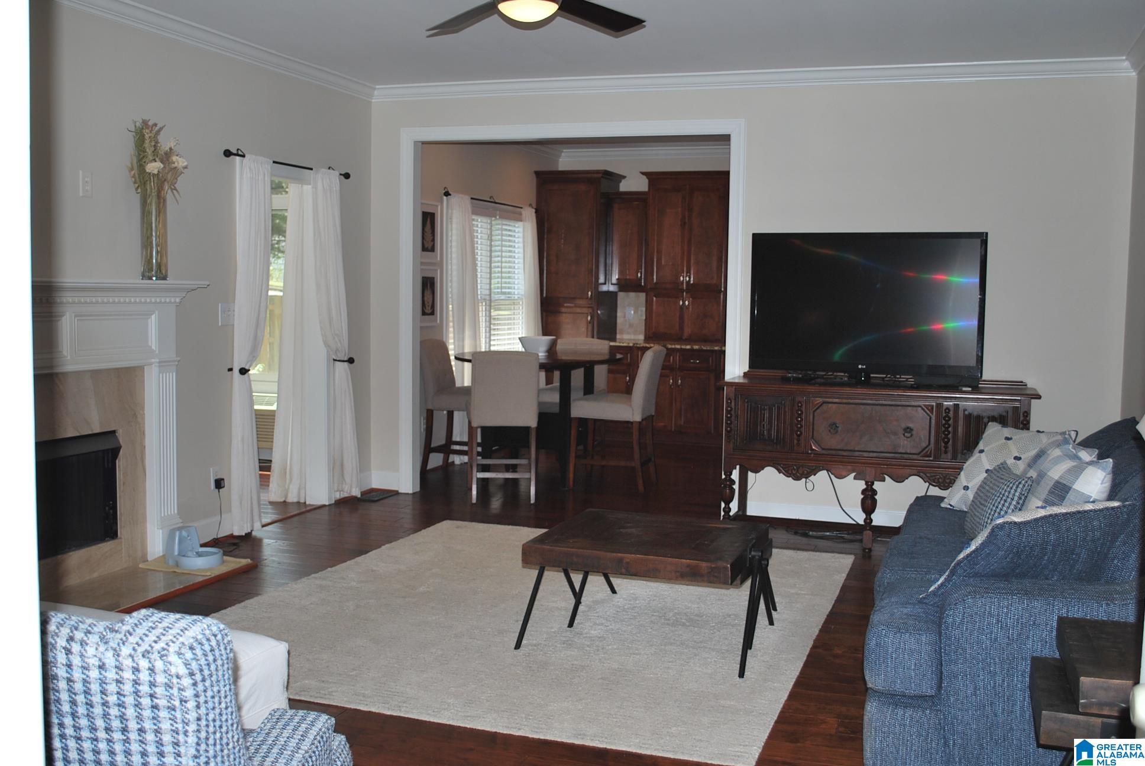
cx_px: 572
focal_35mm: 36
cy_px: 383
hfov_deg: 53.1
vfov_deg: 37.0
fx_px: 1146
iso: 100
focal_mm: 24
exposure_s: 1/125
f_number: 4.2
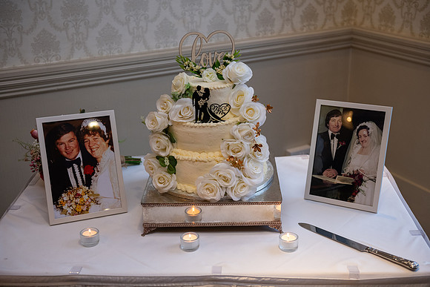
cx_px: 215
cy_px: 144
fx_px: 573
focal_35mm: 48
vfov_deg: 28.1
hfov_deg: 41.1
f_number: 3.5
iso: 800
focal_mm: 48
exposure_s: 1/160
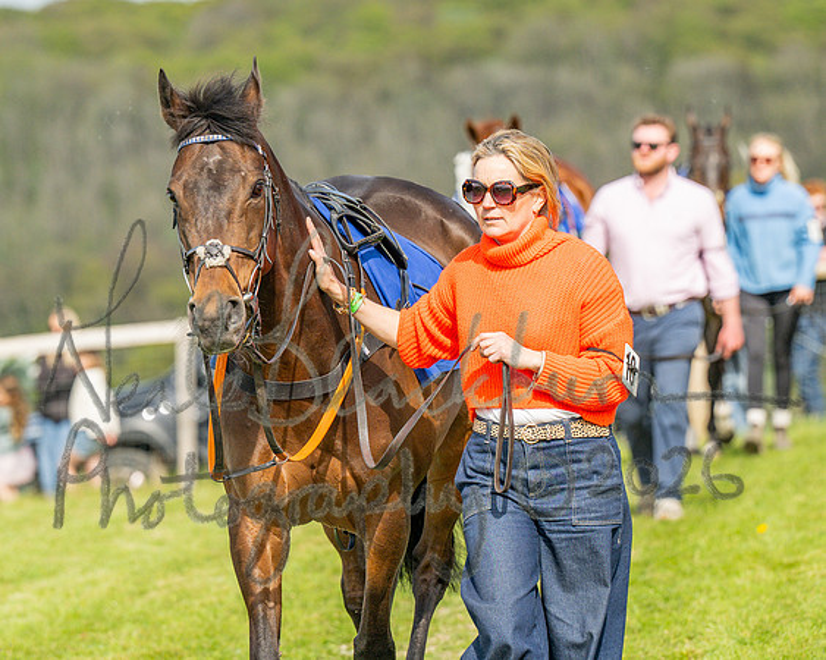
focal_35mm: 315
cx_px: 352
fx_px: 7709
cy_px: 293
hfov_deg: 6.1
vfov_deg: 4.9
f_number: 4
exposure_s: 1/1600
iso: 200
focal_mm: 165
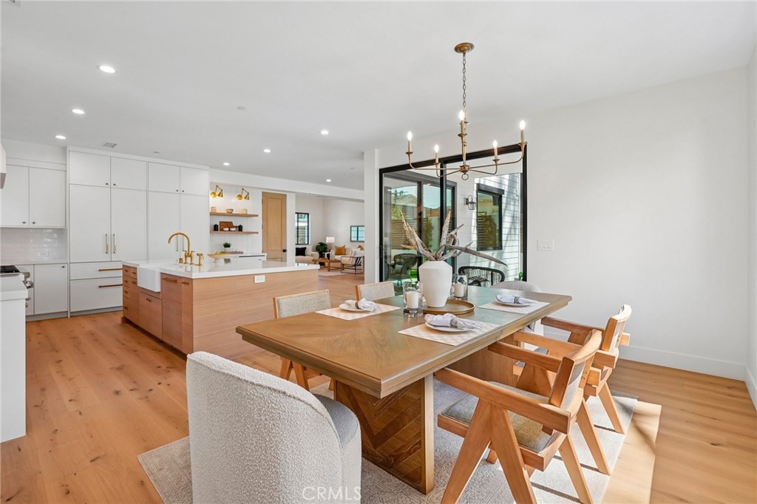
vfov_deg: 73.7
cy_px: 252
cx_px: 378
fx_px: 336
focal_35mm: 16
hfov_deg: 96.8
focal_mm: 16
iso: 400
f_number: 8
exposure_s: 1/40
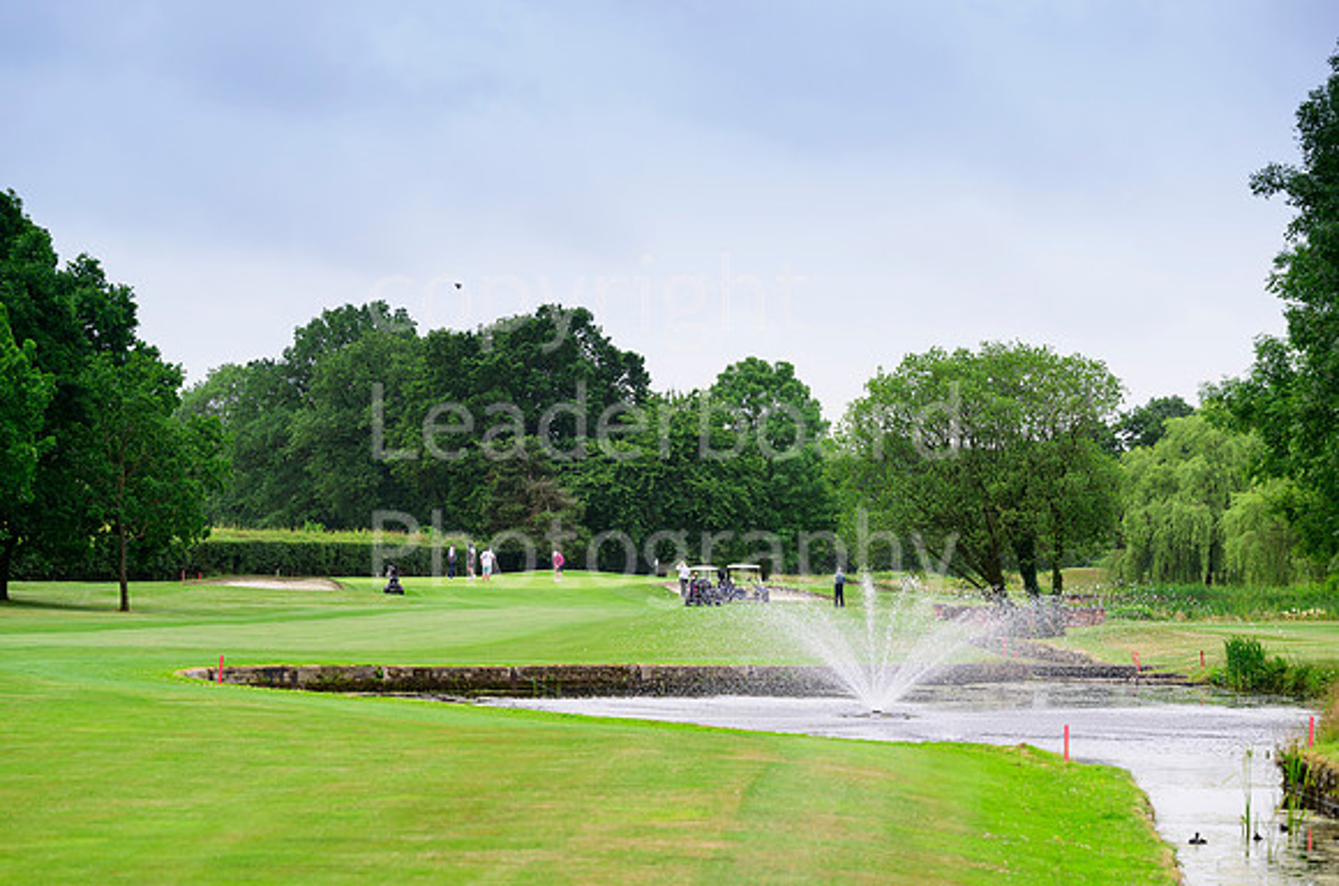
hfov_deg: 17.7
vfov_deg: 11.8
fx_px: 4288
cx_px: 671
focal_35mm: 116
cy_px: 447
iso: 800
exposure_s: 1/2500
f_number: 4.5
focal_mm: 115
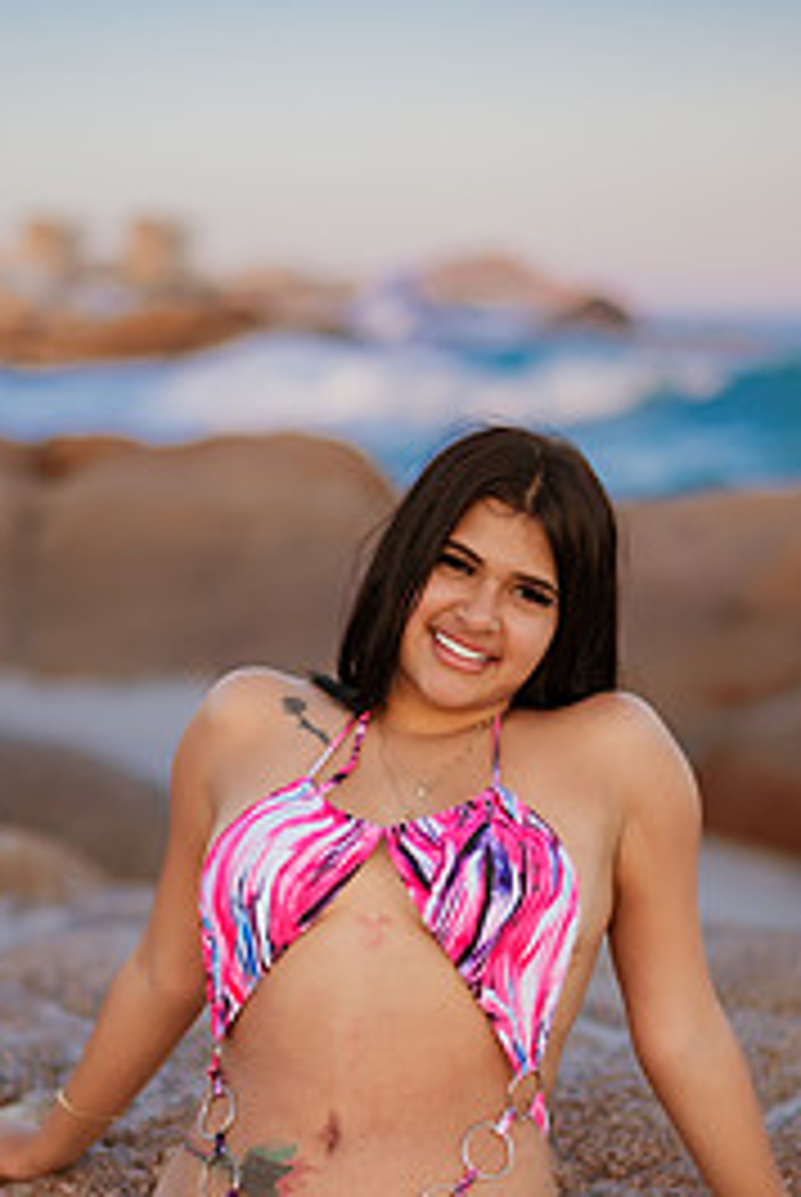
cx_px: 356
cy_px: 914
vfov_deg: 20.6
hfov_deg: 14.0
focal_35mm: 98
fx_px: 3262
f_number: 1.4
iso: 125
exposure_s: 1/1600
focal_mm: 58
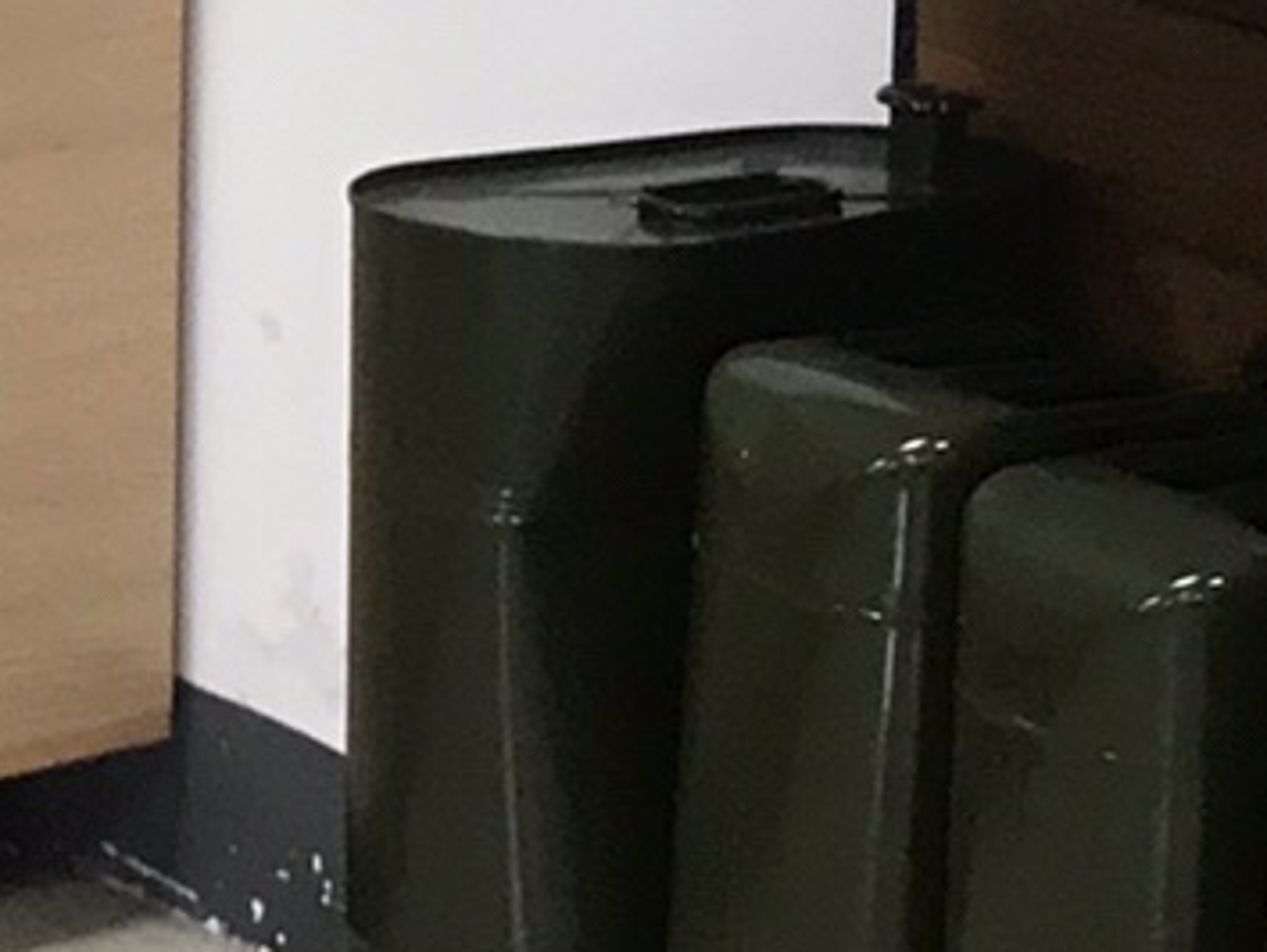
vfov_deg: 9.1
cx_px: -369
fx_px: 5787
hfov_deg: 12.1
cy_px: -626
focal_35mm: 158
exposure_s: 1/32
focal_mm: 3.99
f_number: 1.8
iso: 40
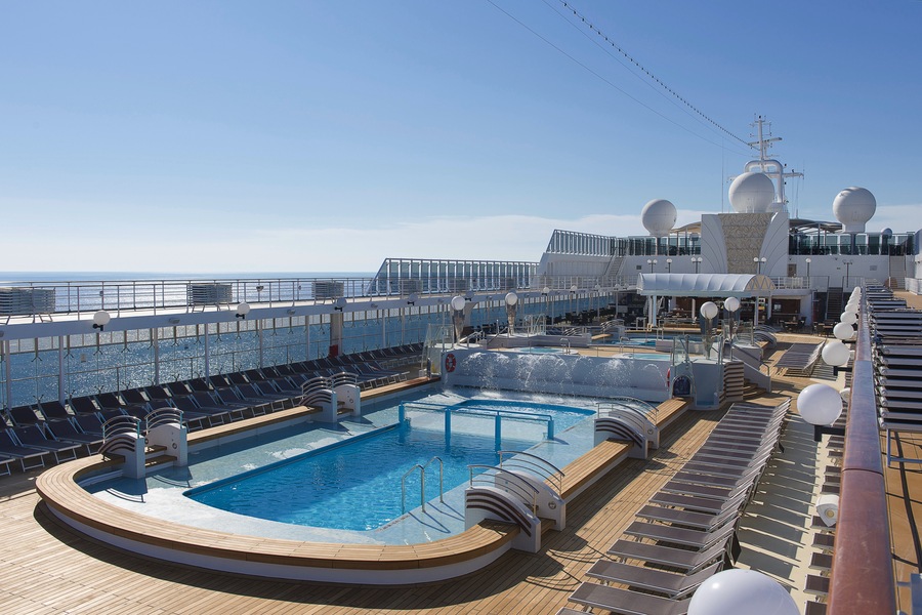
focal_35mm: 29
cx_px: 461
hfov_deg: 63.7
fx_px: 743
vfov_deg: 45.0
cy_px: 308
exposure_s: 1/320
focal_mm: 29
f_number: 8
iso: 64
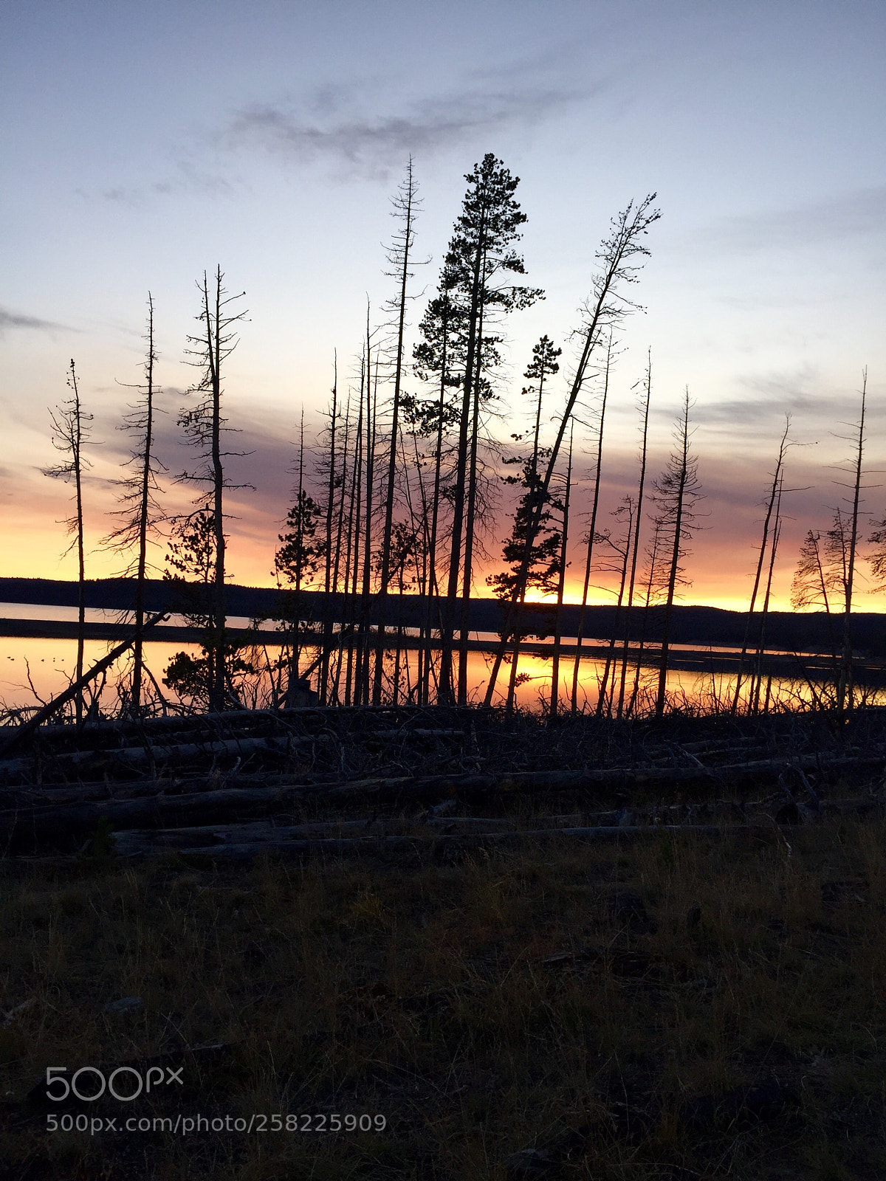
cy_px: 590
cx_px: 443
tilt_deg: +2.8
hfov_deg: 48.2
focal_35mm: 29
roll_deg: -2.6
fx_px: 990
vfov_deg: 61.7
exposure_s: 1/241
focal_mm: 4.15
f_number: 2.2
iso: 32
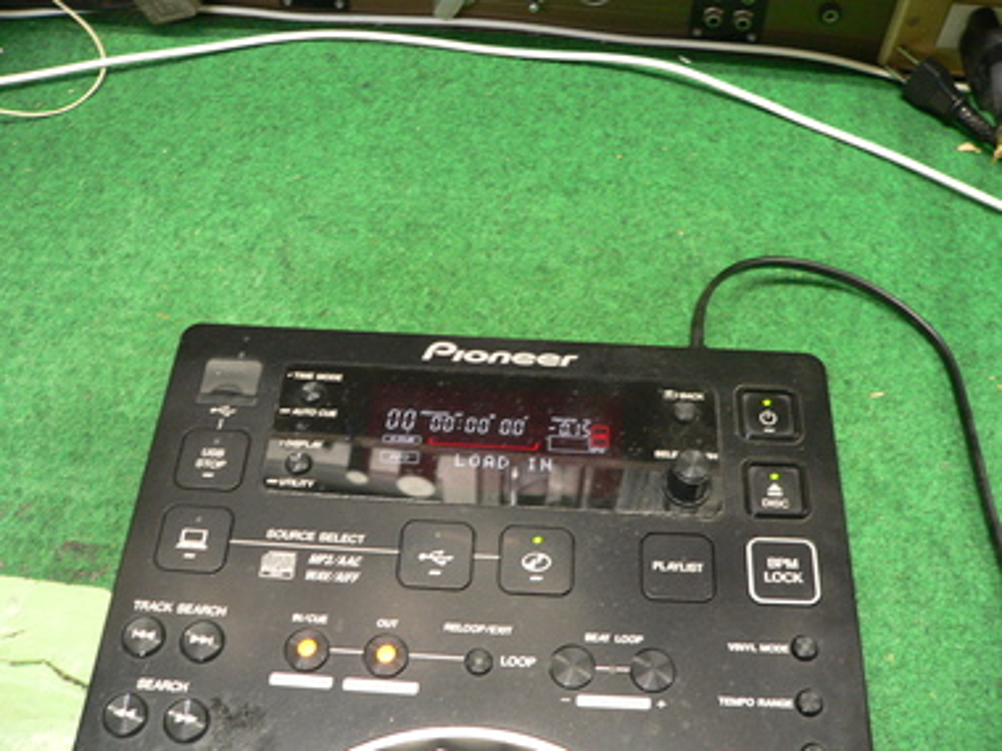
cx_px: 501
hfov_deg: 51.4
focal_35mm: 36
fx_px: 1042
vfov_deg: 39.7
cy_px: 376
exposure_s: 1/8
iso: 200
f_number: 2.8
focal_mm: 6
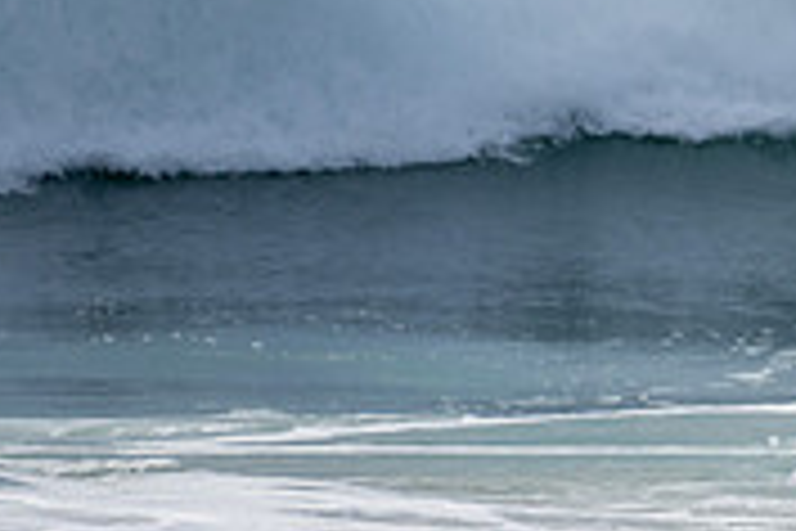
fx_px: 54455
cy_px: -209
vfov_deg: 0.6
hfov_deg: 0.8
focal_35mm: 2463
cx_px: 1268
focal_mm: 500
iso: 140
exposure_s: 1/640
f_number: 5.6
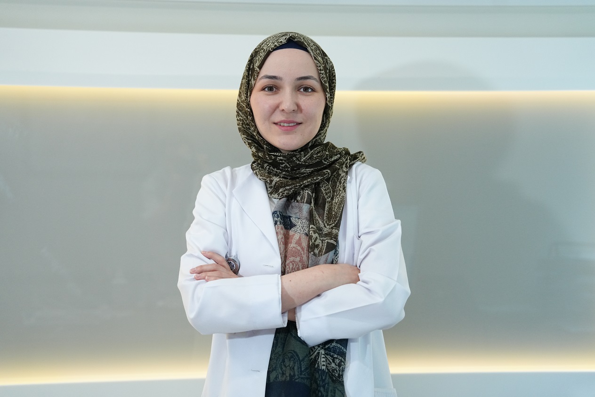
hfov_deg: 31.9
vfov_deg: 21.6
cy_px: 198
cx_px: 298
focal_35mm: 63
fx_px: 1041
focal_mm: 63
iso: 2500
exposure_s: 1/400
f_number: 2.8
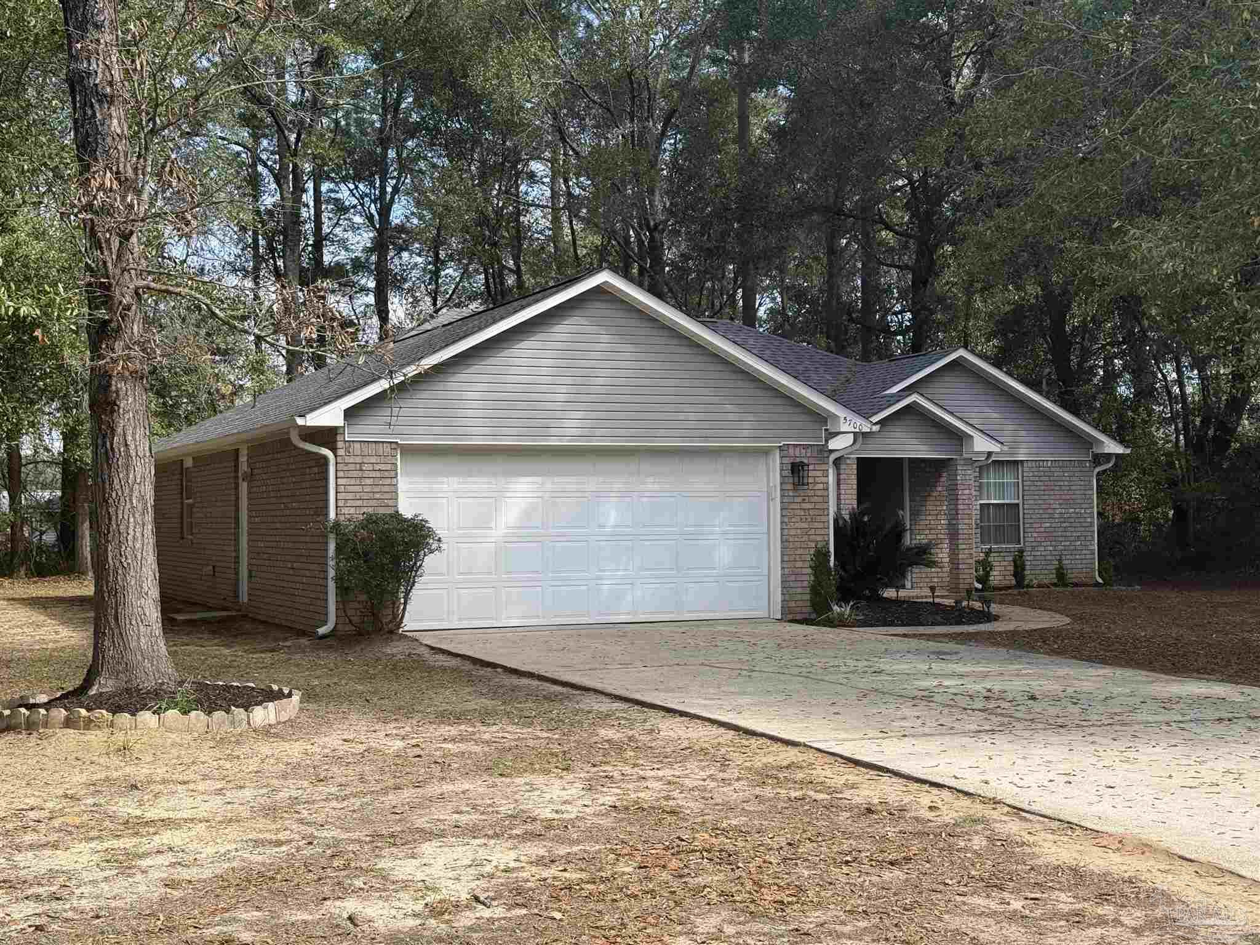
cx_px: 630
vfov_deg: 30.3
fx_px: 1747
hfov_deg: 39.7
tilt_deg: +2.2
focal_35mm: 48
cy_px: 472
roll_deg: +1.3
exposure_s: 1/2033
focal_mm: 6.76
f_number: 1.78
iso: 64
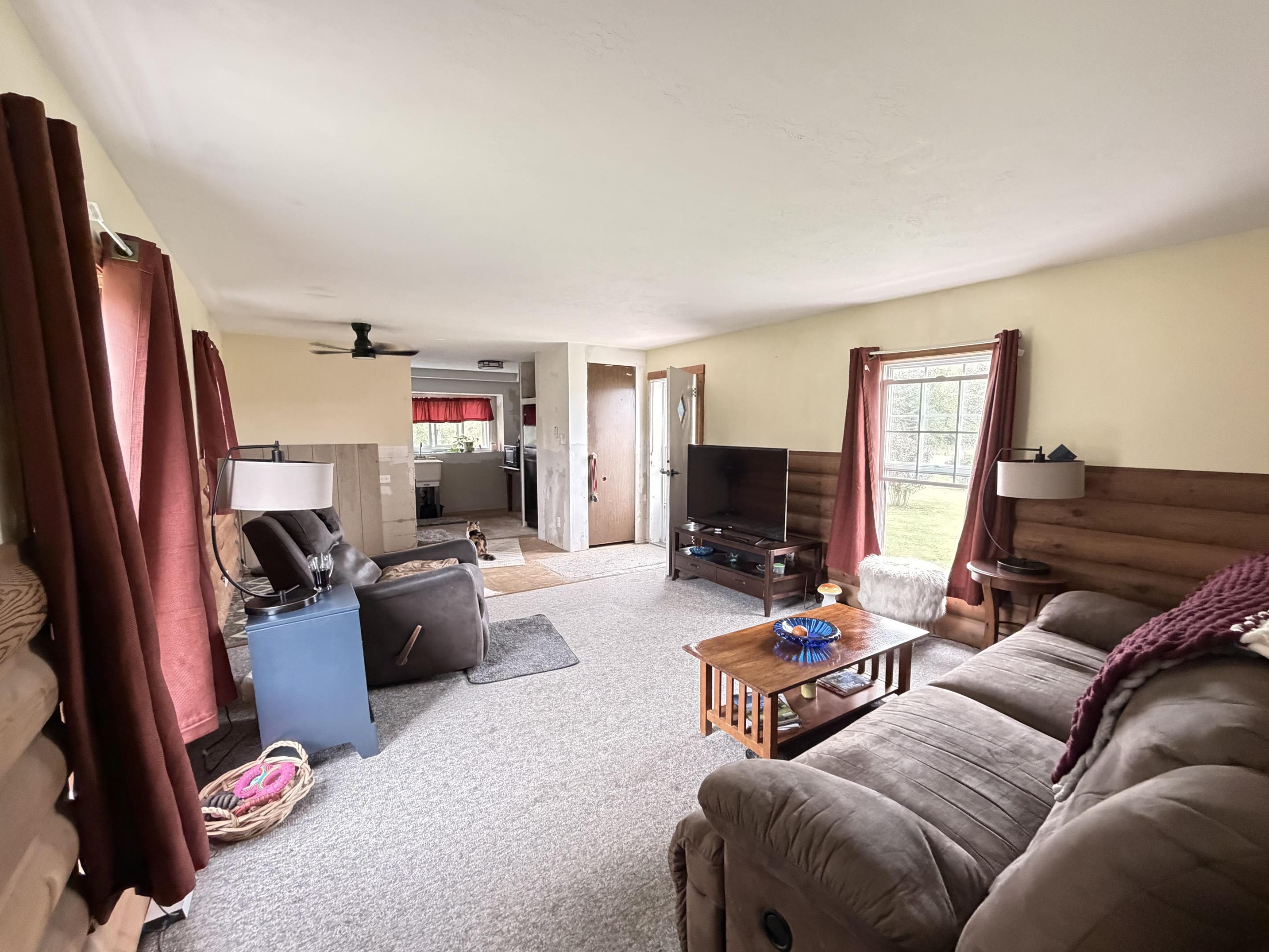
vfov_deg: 81.7
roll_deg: +0.6
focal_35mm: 15
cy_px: 482
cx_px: 671
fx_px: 550
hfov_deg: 98.1
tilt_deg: -5.1
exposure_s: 1/60
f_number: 2.2
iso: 800
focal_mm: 2.22
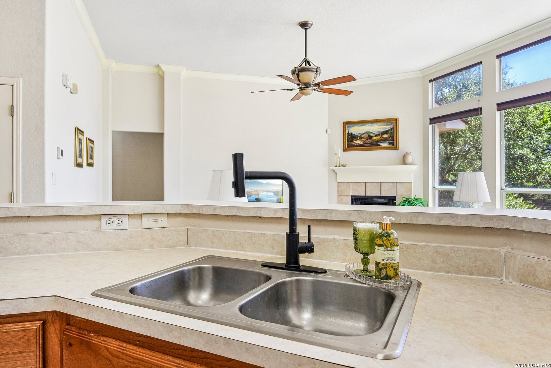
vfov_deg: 57.2
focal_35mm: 22
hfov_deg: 78.6
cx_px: 276
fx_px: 337
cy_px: 184
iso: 720
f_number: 8
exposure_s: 1/25
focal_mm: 22
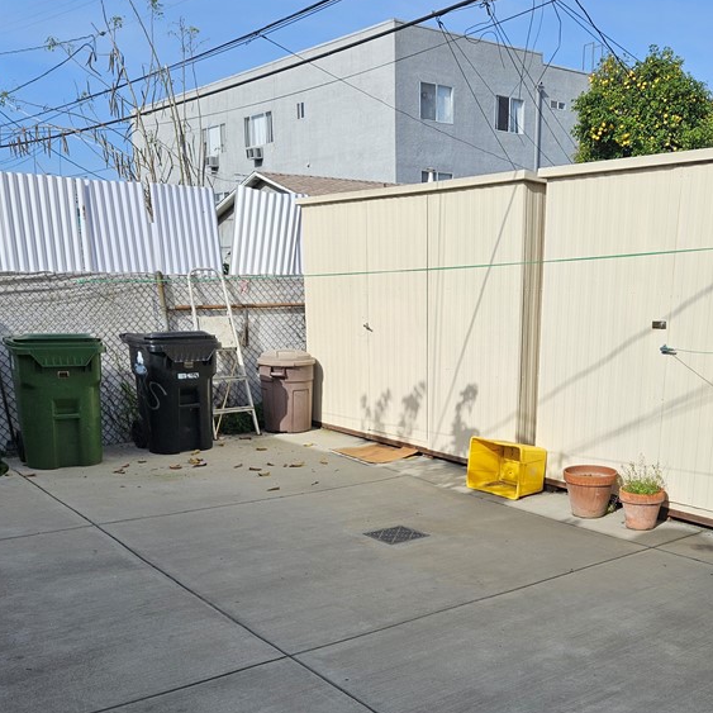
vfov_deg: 44.4
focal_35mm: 37
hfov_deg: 44.5
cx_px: 453
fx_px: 862
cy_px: 467
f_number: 1.8
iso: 25
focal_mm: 5.4
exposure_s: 1/3050
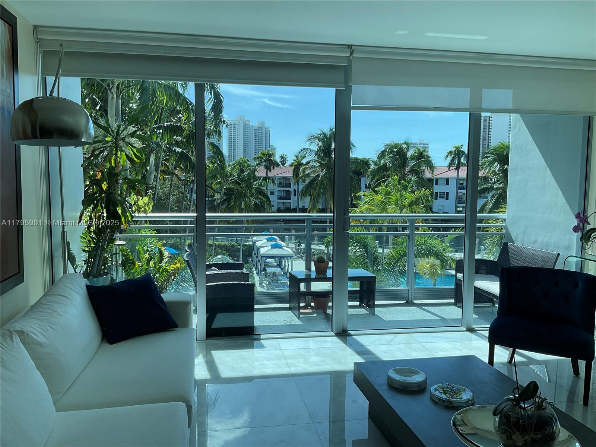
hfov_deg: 61.7
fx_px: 499
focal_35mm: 29
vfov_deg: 48.2
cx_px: 298
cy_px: 224
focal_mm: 3
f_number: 1.8
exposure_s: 1/749
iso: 16
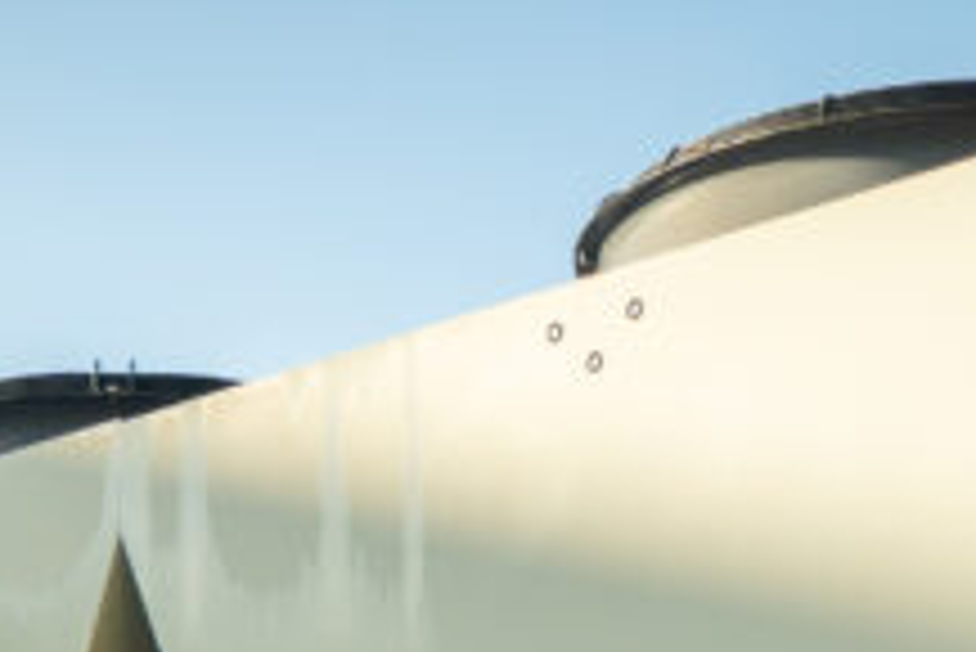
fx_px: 3065
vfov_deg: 10.9
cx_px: 567
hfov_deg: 18.1
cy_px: 1347
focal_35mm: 113
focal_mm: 24
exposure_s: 1/1000
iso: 1000
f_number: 4
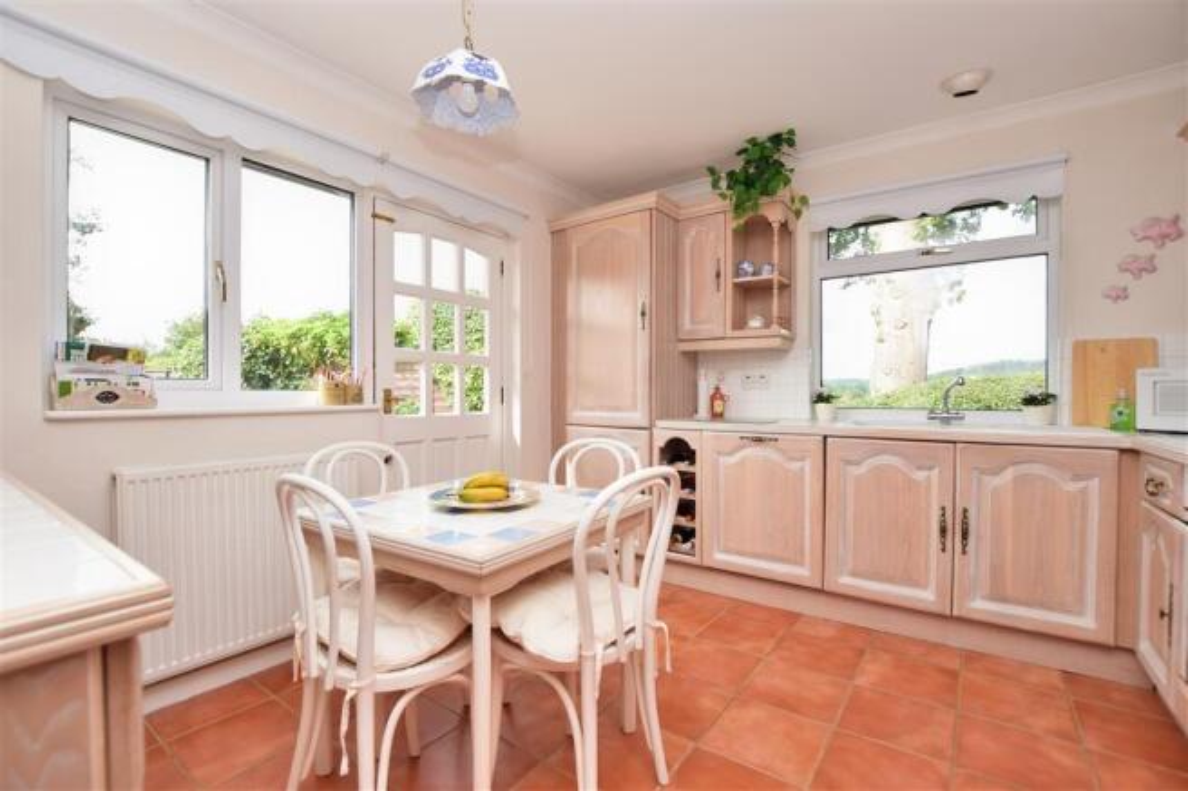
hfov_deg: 100.4
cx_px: 594
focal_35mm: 15
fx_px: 495
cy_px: 396
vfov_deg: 77.3
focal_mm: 10
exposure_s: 1/200
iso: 250
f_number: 7.1
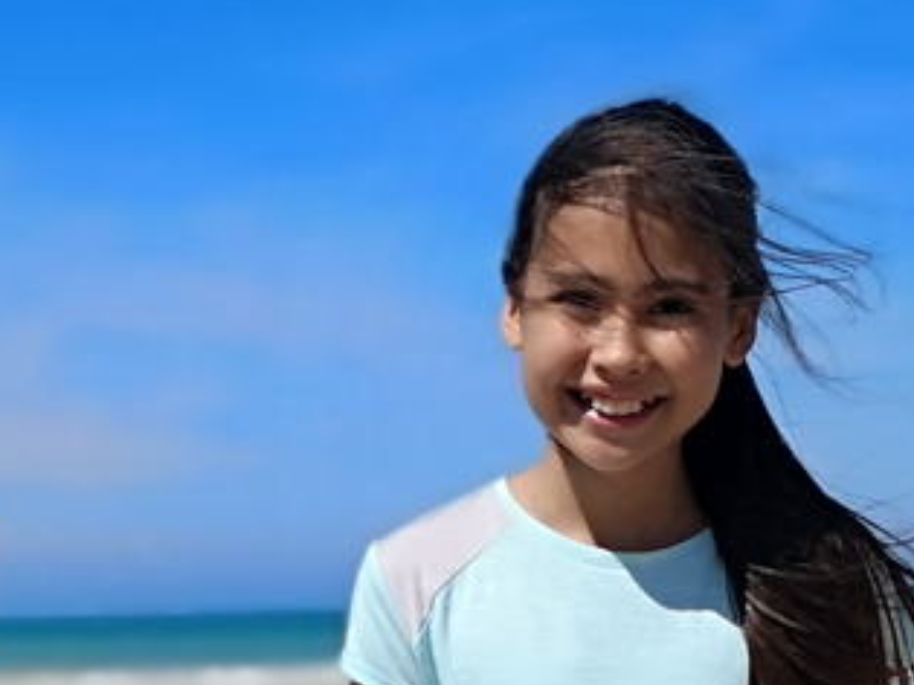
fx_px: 3616
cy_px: 1074
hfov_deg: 14.4
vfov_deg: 10.4
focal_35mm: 137
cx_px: 250
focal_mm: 3.95
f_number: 1.8
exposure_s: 1/3086
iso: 50
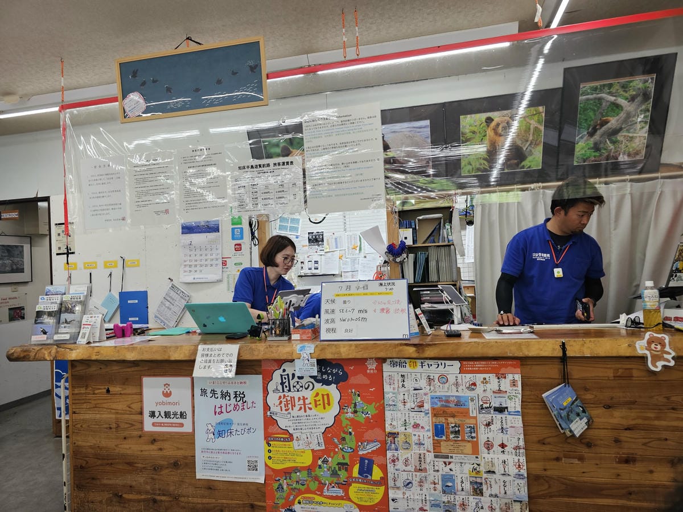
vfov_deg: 58.9
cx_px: 342
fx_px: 454
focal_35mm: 23
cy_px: 256
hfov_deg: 73.9
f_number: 1.7
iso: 100
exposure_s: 1/120
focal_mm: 6.3
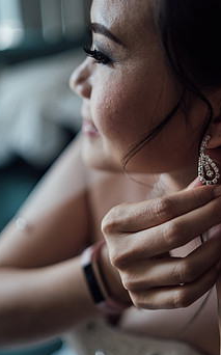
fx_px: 454
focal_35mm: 47
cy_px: 167
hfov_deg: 27.2
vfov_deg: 42.7
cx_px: 150
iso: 320
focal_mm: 35
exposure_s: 1/800
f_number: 1.4
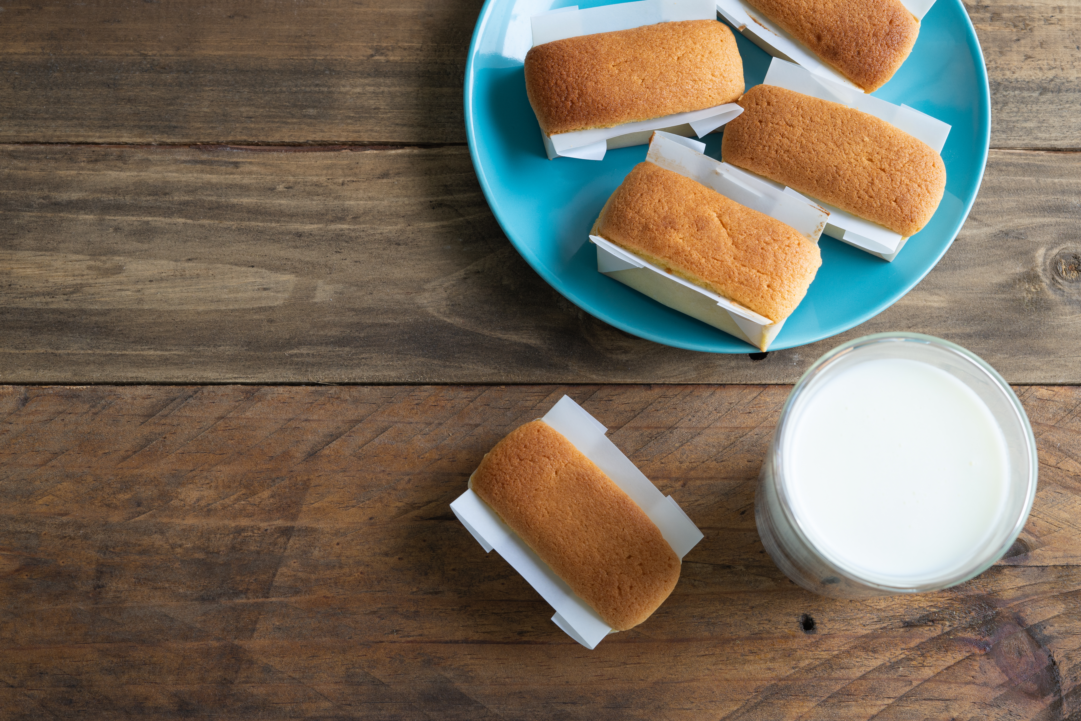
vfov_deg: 27.0
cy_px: 360
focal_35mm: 50
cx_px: 540
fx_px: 1501
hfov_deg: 39.6
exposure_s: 1/2.5
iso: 100
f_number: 8
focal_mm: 50
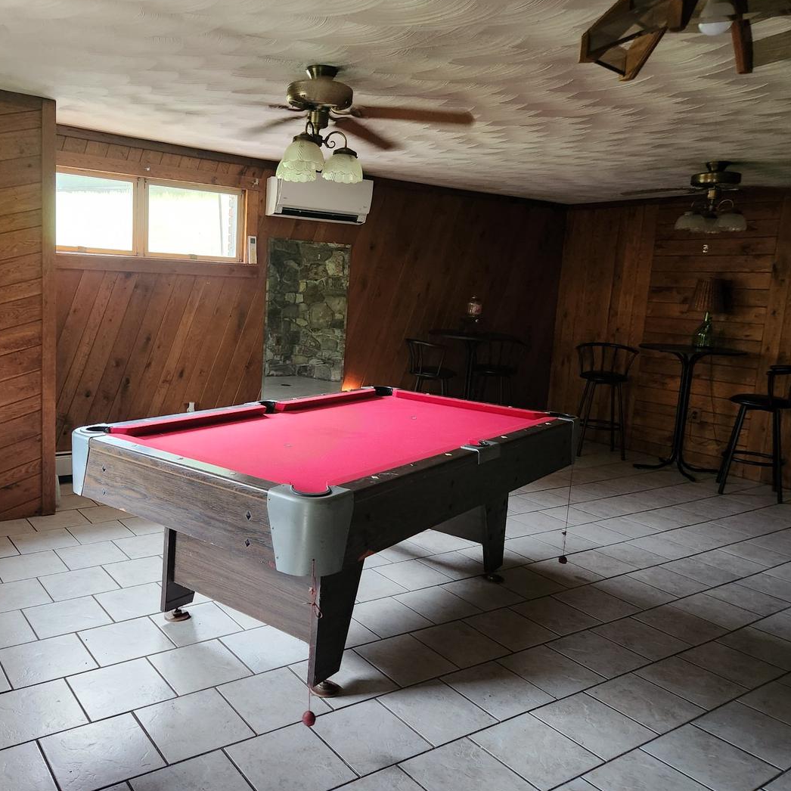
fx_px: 724
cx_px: 296
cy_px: 386
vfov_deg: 57.3
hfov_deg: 56.6
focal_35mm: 28
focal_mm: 5.4
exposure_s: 1/60
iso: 640
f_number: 1.8
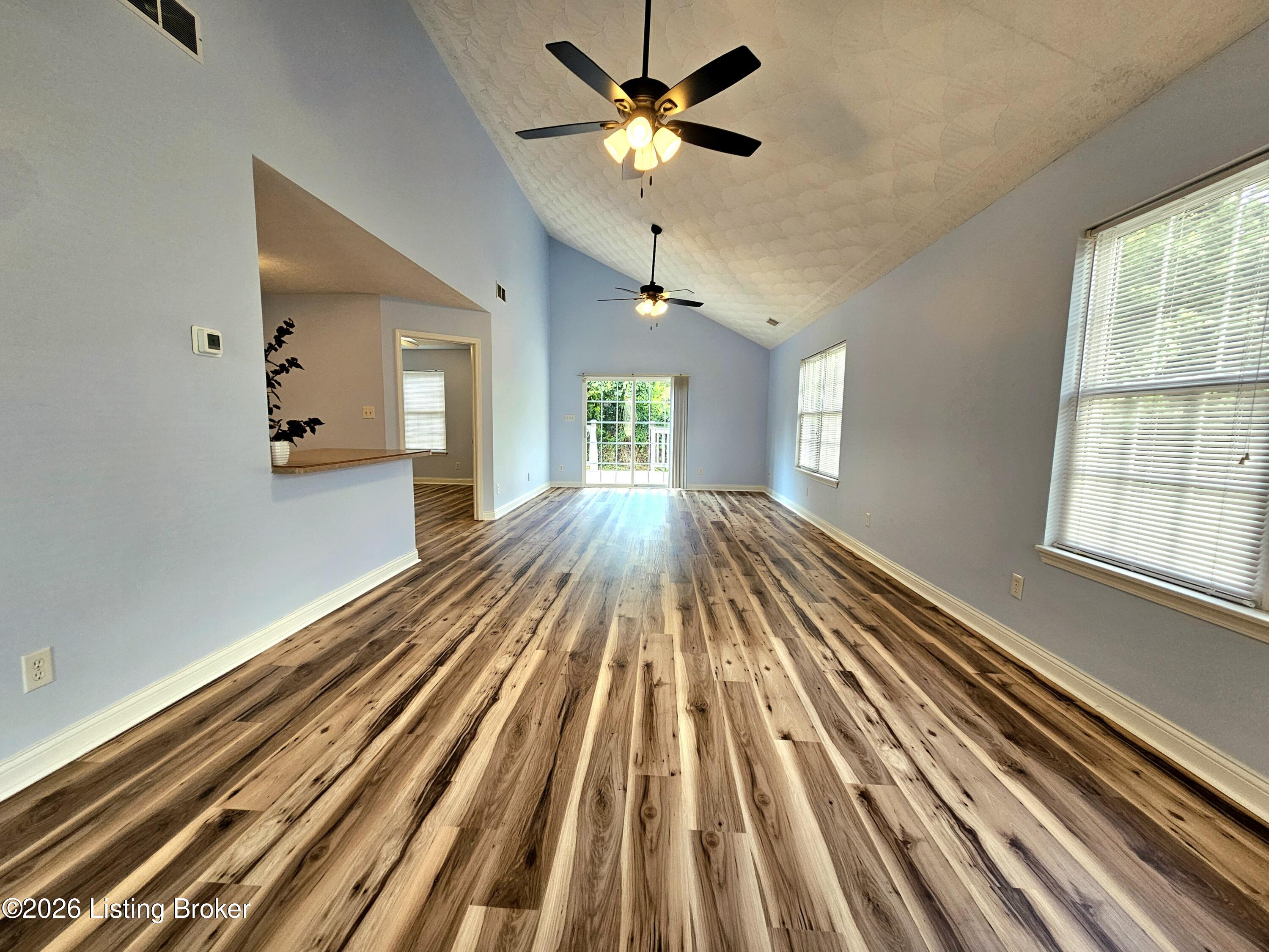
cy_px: 476
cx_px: 634
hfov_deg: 106.2
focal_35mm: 13
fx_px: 477
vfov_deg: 89.9
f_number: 2.2
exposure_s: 1/60.2
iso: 80
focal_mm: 2.2
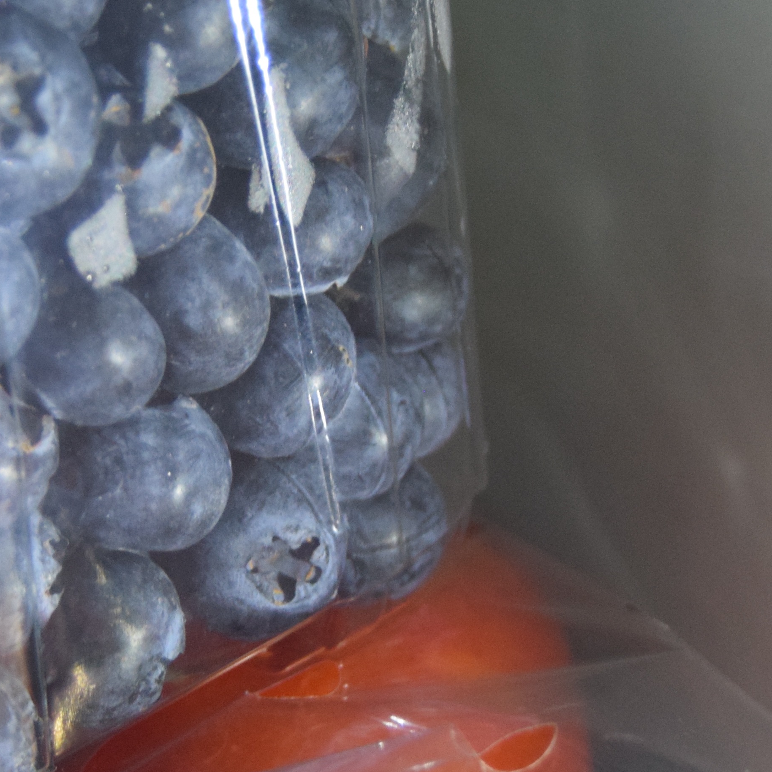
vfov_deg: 11.0
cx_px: 269
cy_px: 561
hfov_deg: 11.0
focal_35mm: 159
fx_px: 4012
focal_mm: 38
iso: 1250
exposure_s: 1/60
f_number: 4.8
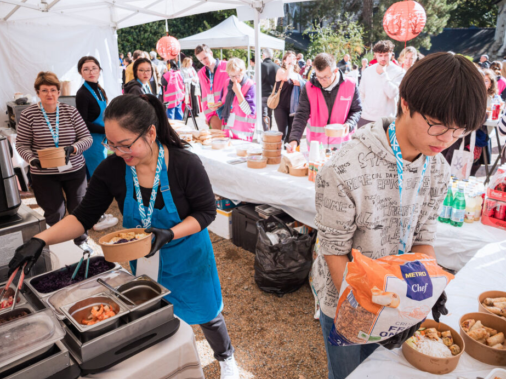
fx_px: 380
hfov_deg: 67.3
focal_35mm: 26
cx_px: 255
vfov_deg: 53.0
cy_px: 182
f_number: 3.5
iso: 100
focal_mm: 12
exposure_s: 1/500
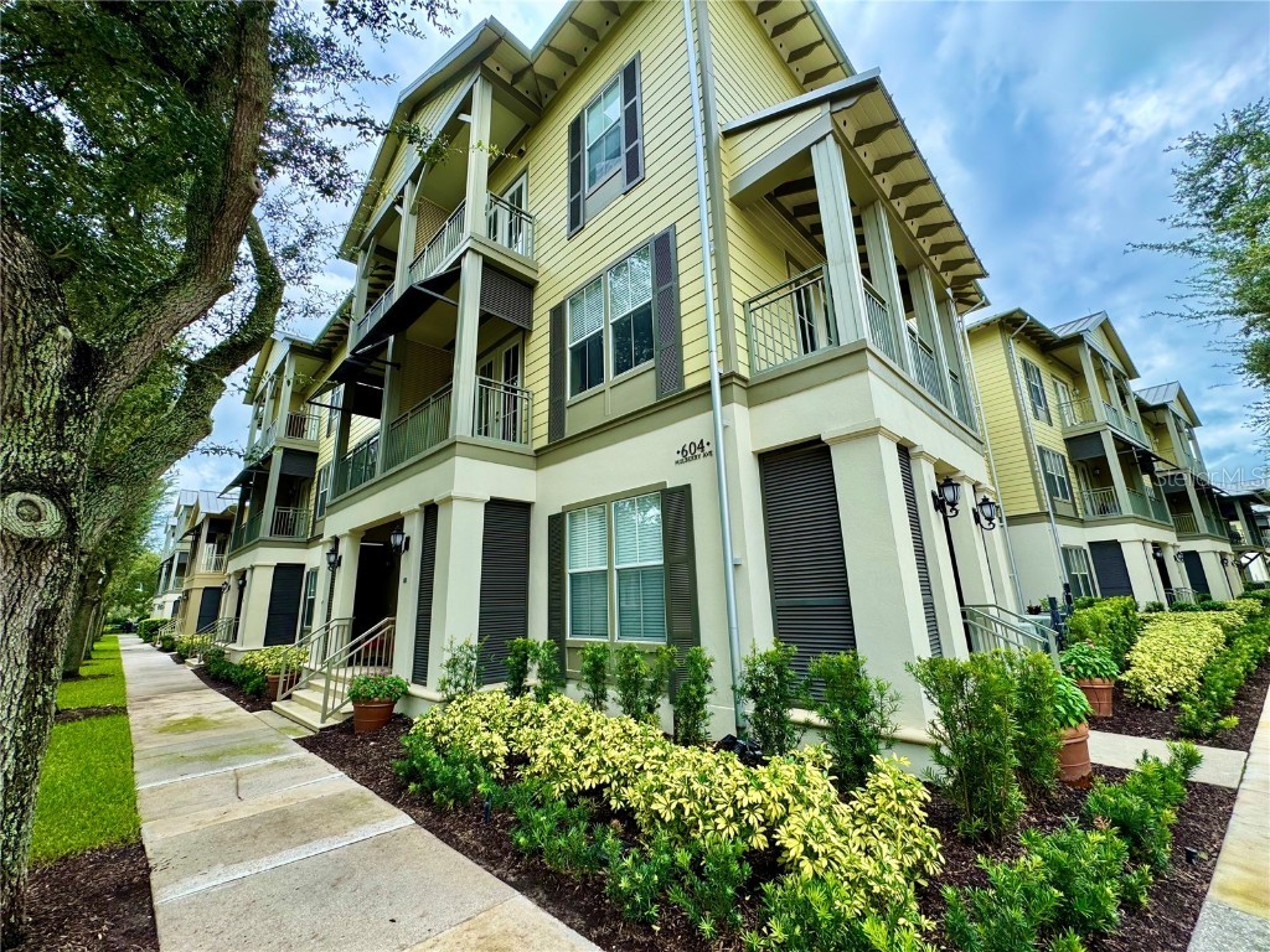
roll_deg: +3.0
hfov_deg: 102.1
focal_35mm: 14
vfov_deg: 85.7
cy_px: 476
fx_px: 514
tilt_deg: +12.0
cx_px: 635
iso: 40
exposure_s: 1/529
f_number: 2.2
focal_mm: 2.22
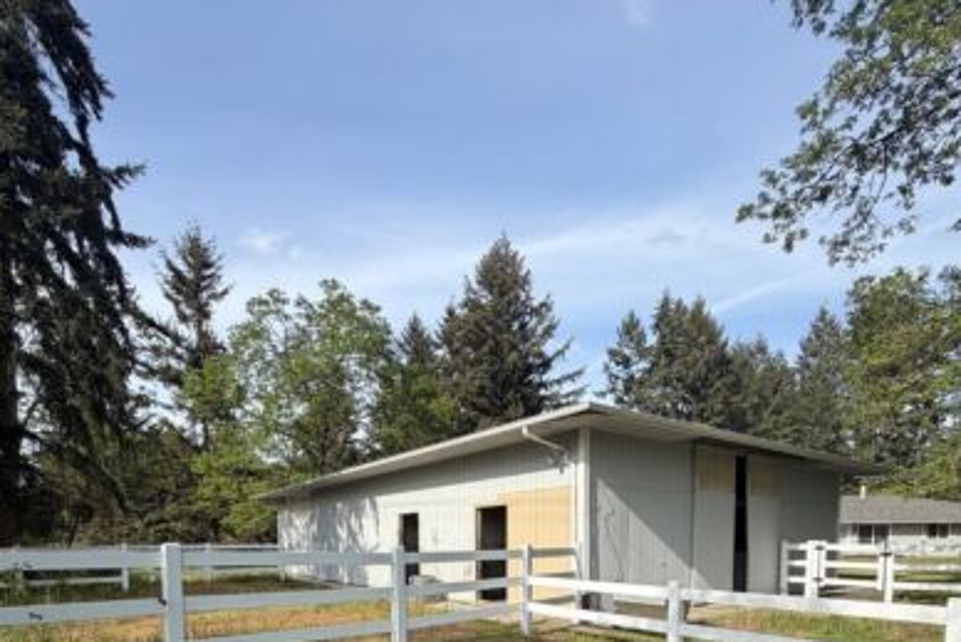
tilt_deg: -4.0
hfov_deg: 84.0
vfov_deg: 54.0
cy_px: 579
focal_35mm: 20
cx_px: 476
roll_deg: -0.3
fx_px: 534
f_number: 2.2
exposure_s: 1/770
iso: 32
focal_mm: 2.22
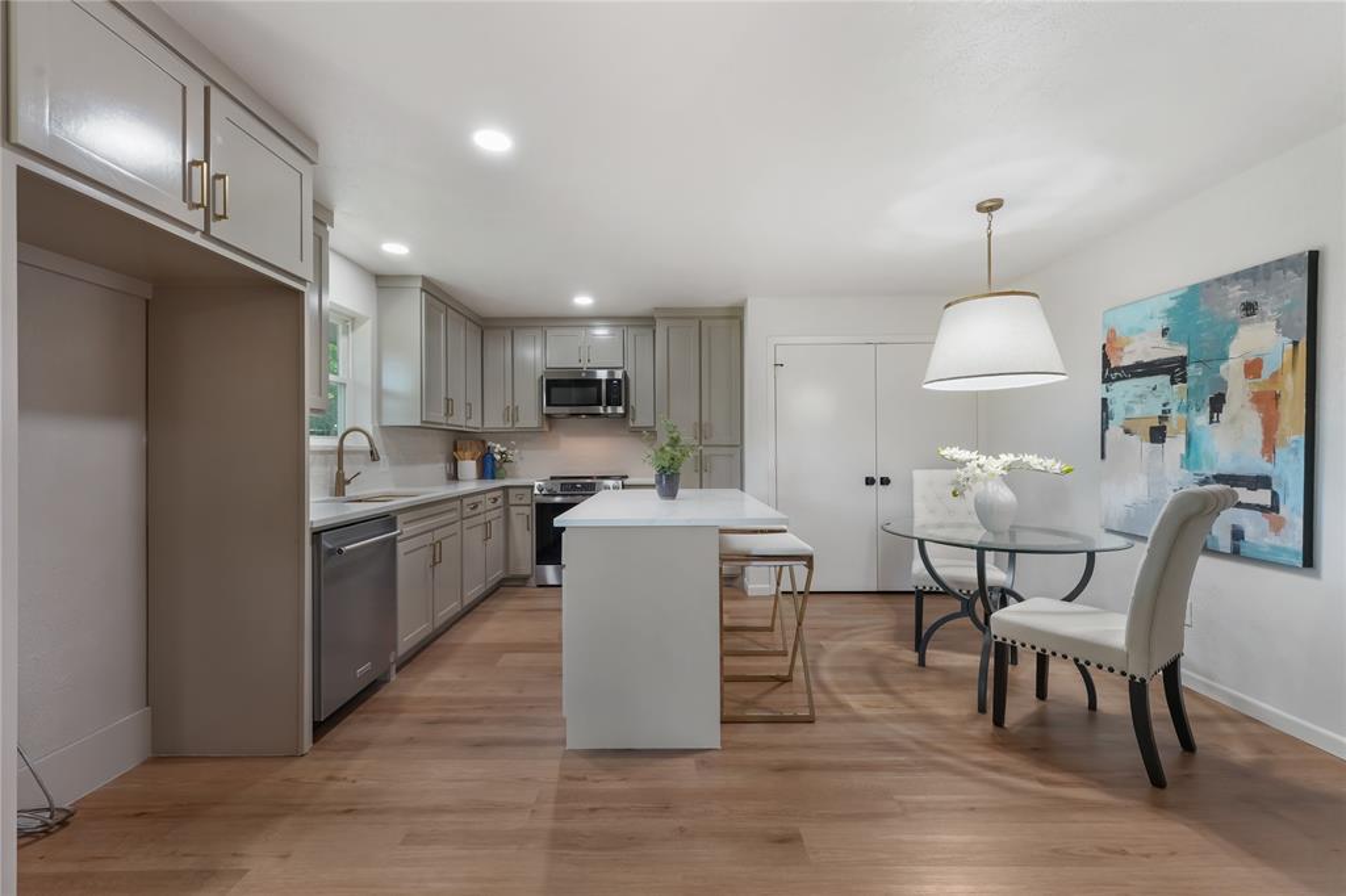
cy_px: 448
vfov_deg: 81.2
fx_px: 523
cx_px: 673
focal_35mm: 14
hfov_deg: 104.3
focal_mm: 14
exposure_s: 1/3
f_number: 9
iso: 500
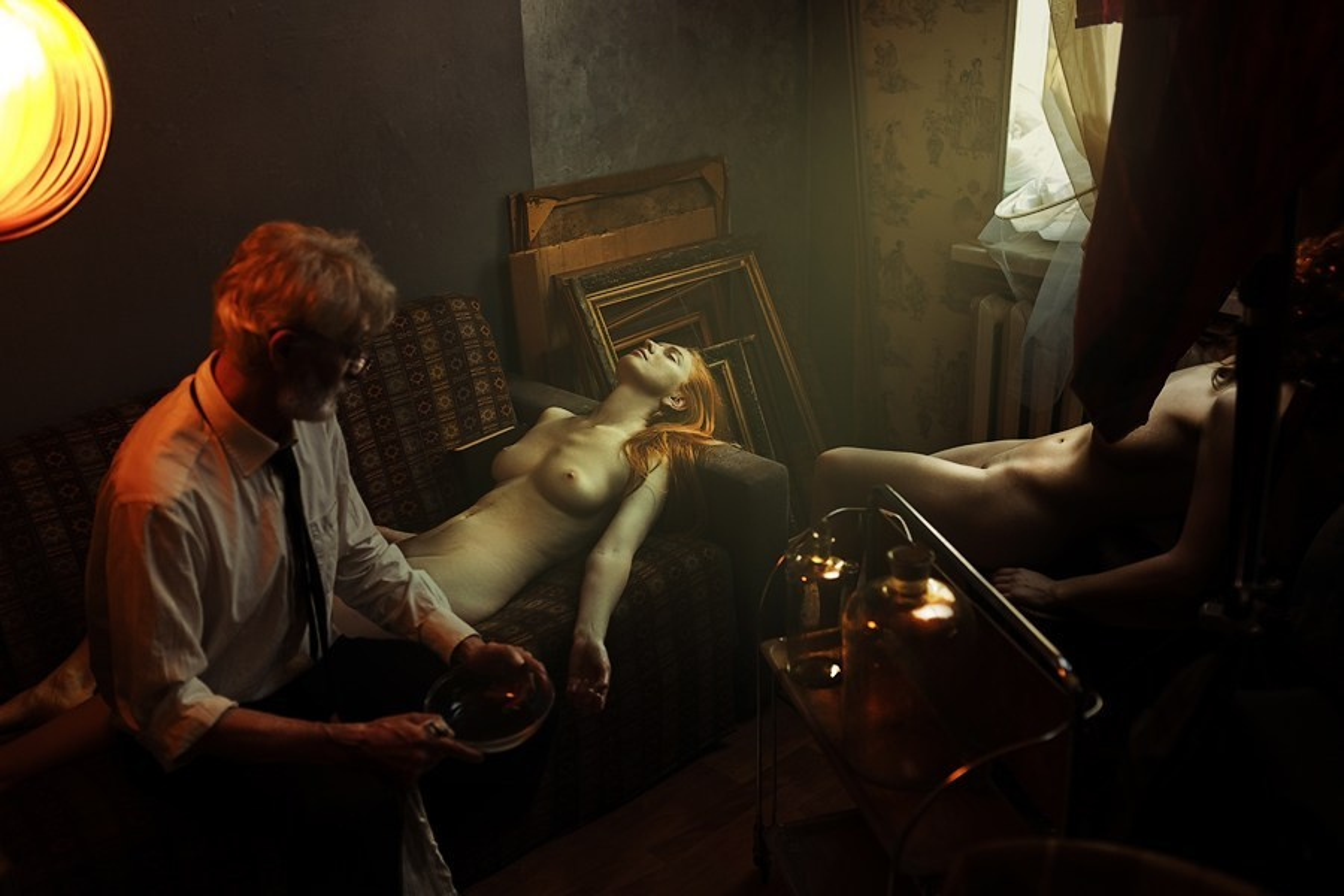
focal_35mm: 35
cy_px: 448
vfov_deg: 37.9
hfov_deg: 54.4
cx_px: 672
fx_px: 1307
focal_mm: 35
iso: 2000
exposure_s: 1/100
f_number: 2
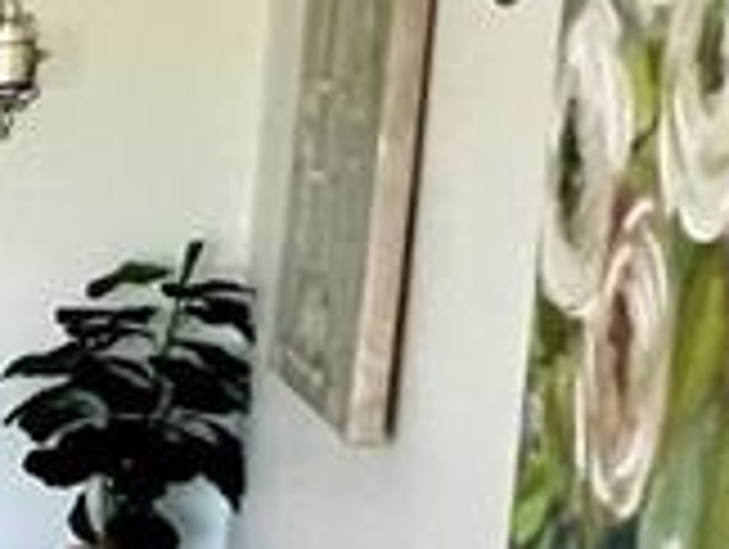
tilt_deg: -6.5
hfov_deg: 13.8
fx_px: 1729
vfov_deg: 18.0
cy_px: 315
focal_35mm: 82
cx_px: -1148
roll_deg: -0.6
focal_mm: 1.57
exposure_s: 1/120
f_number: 1.8
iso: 200
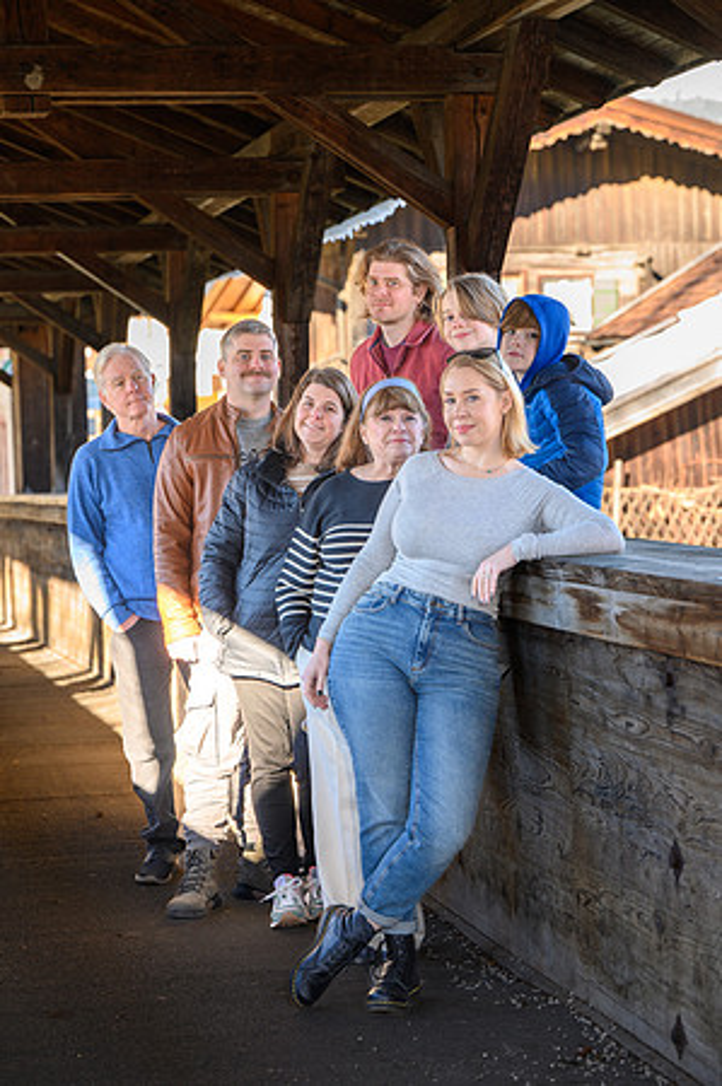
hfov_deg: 15.5
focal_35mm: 88
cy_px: 543
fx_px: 2653
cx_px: 361
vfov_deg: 23.1
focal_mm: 88
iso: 160
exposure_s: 1/100
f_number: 4.5
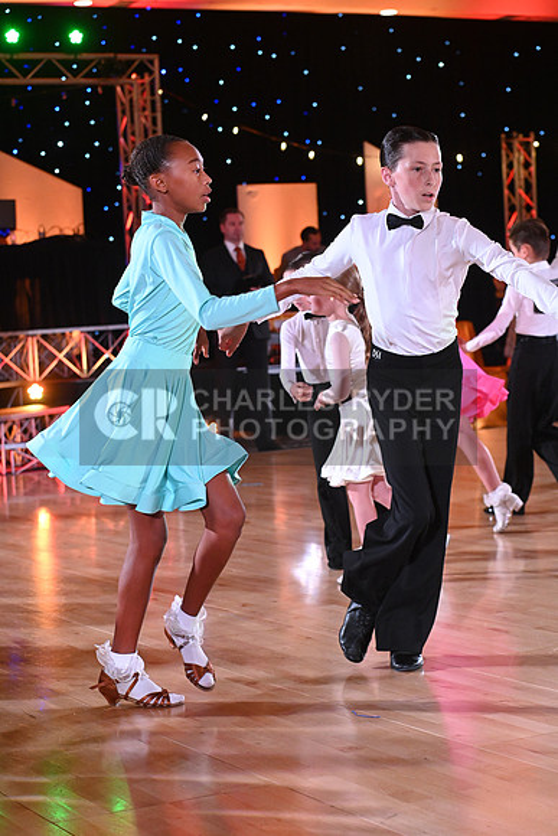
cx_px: 279
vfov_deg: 25.4
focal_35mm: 80
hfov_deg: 17.1
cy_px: 418
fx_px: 1859
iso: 5000
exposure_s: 1/400
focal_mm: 80
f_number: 5.6
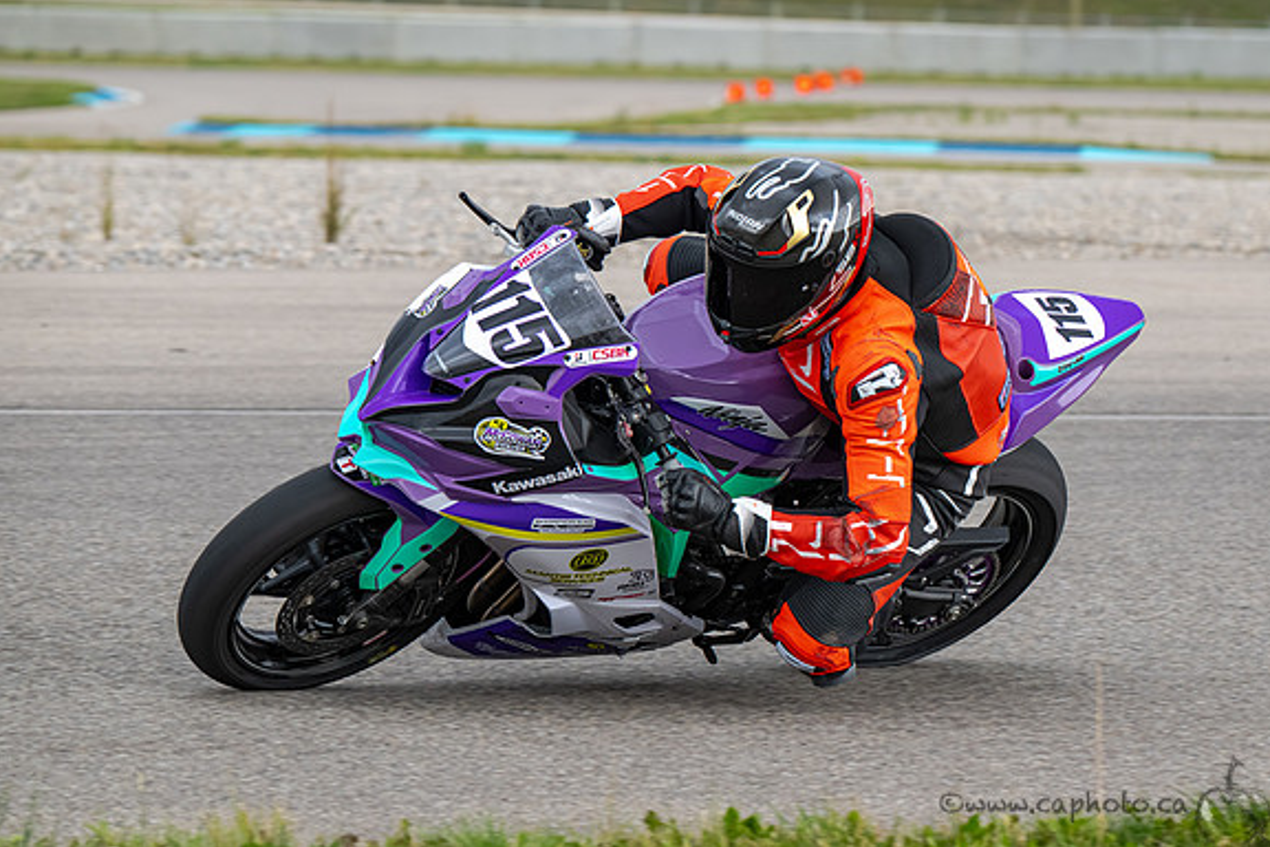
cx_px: 795
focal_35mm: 226
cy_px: 422
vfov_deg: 6.1
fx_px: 7972
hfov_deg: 9.1
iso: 1250
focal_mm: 180
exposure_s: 1/1250
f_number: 6.3
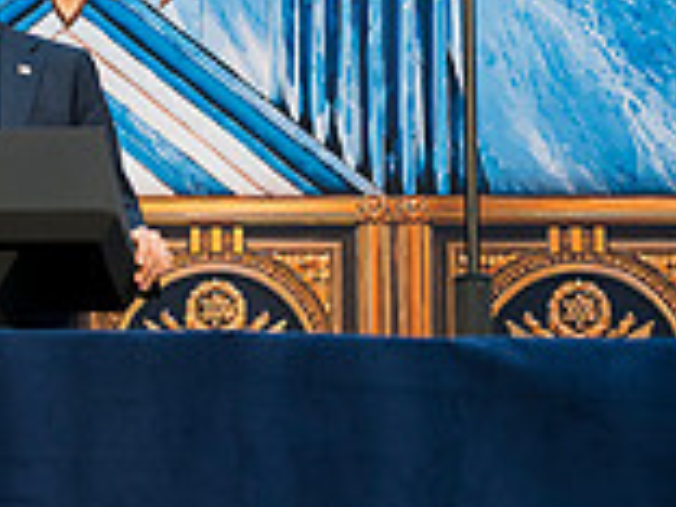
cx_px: -43
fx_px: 2929
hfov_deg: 12.9
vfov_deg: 9.8
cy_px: 58
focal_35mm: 150
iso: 360
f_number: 2.8
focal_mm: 42
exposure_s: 1/200
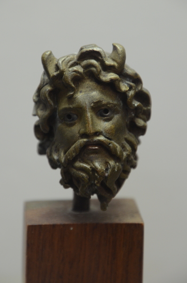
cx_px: 87
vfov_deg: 4.2
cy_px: 139
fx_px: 3880
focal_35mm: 496
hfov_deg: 2.8
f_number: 6.3
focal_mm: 300
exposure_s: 1/20
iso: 1000
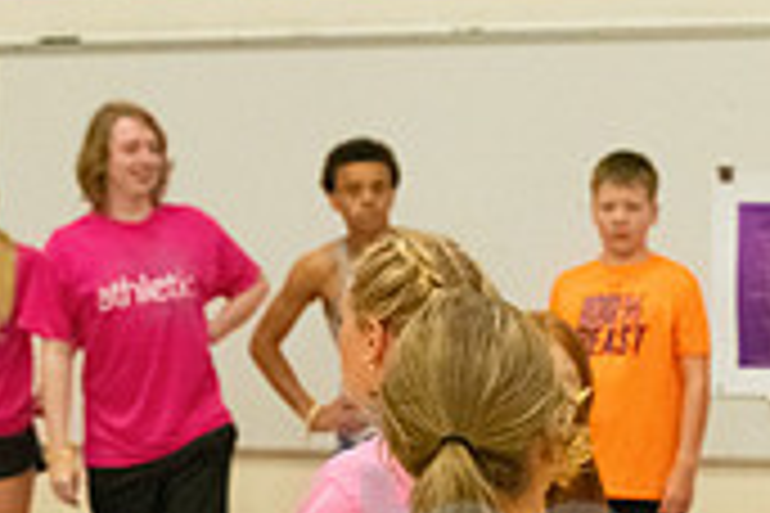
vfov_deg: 5.1
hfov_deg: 7.6
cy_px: 628
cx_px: 500
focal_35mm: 271
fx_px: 5796
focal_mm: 80
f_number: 4.5
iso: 6400
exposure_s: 1/800
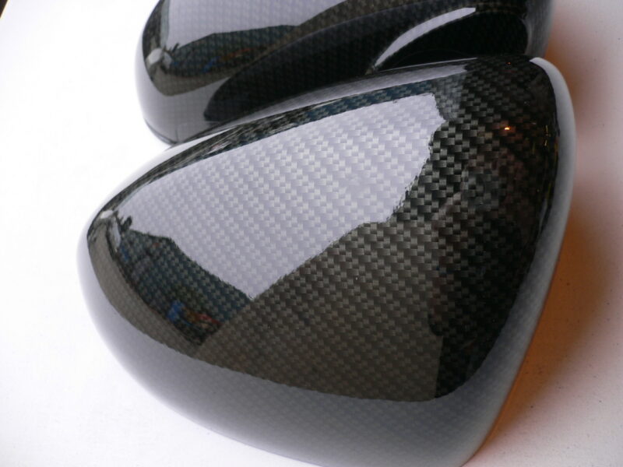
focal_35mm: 35
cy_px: 234
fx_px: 630
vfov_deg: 40.7
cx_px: 312
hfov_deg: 52.6
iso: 80
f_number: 2.8
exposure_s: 1/80
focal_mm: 5.8
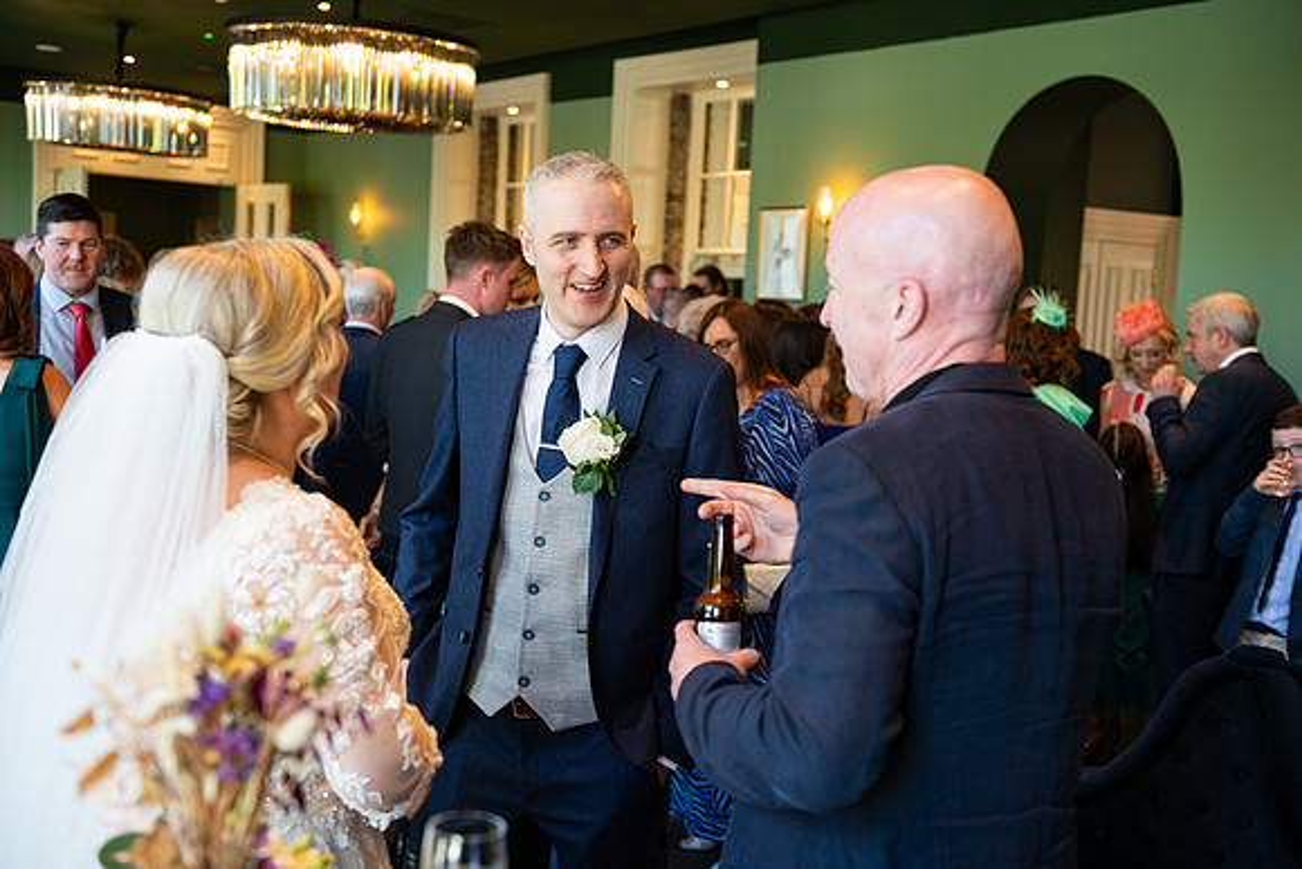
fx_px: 1519
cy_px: 434
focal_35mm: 42
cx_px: 651
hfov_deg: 46.4
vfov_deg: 31.9
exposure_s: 1/160
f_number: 3.5
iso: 800
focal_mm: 42
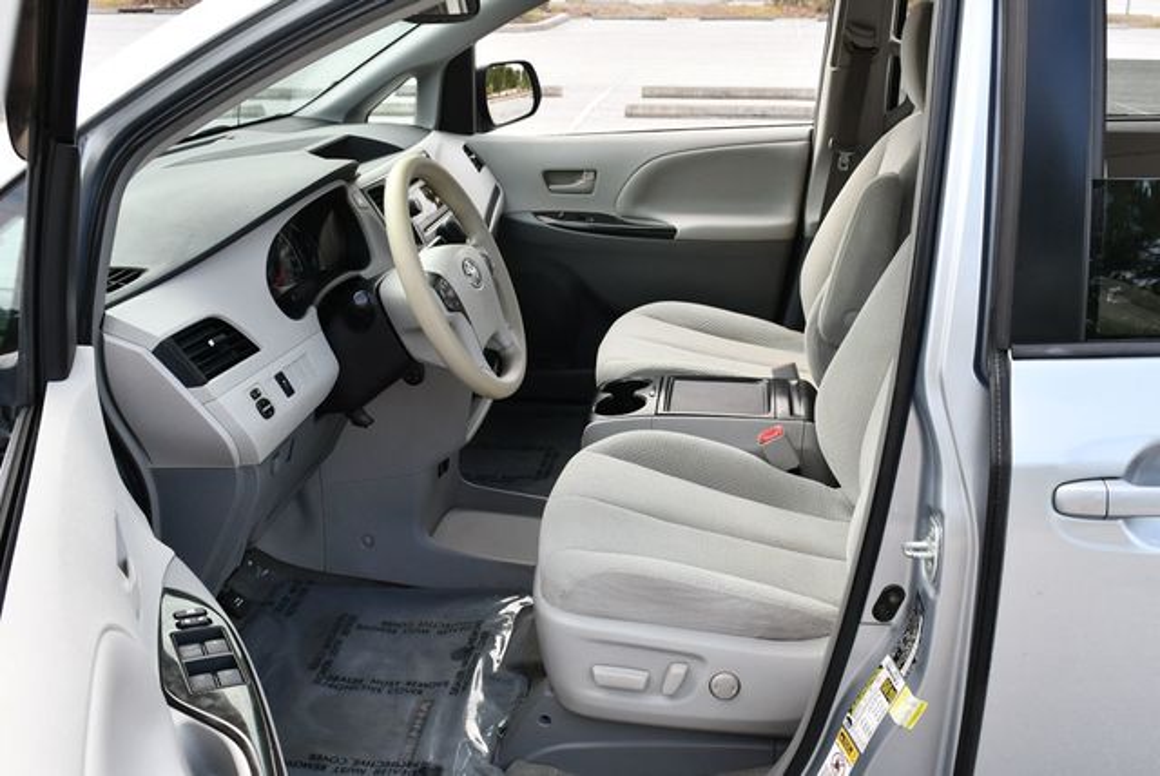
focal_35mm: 36
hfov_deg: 53.1
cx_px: 580
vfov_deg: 36.9
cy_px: 388
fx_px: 1161
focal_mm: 18
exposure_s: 1/250
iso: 360
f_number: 5.6
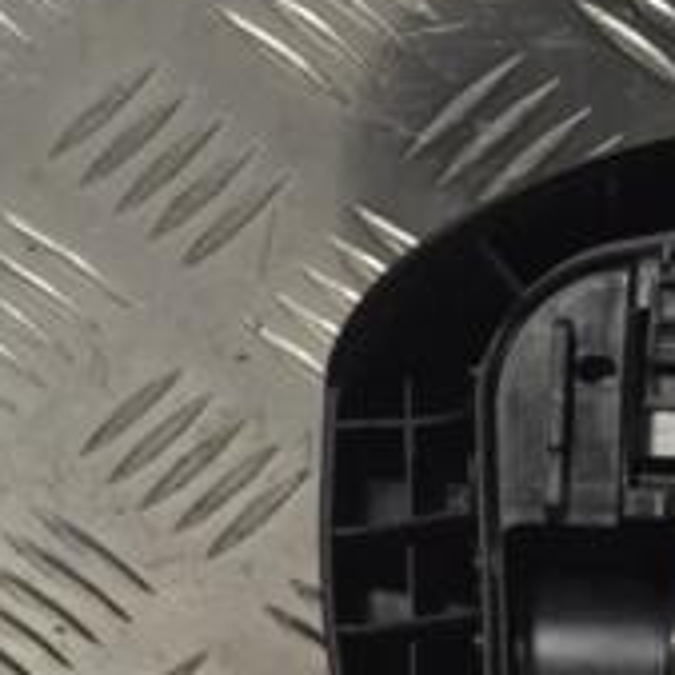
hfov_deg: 6.9
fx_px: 5505
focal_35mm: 250
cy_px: 611
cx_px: 1022
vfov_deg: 7.0
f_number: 8
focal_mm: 55
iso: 3200
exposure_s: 1/250
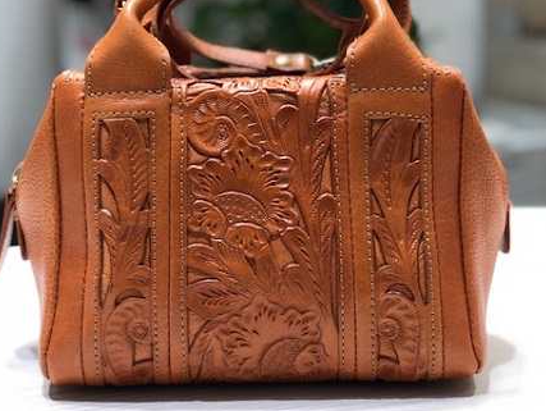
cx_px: 263
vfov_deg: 20.2
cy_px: 161
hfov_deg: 26.7
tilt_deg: -9.6
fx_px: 1152
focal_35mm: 73
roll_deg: +1.4
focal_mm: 6
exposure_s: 1/51
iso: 32
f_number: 2.4
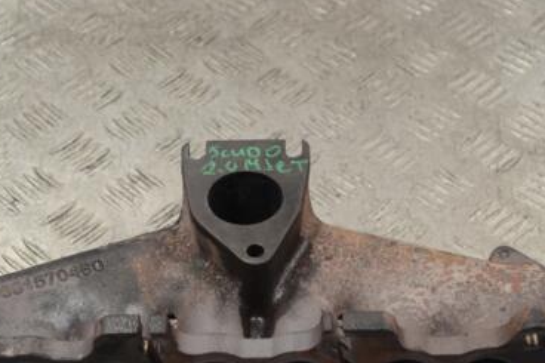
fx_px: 1332
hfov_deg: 23.1
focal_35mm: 88
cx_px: 256
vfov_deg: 15.4
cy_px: 282
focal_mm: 36
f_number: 5
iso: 160
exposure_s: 1/30
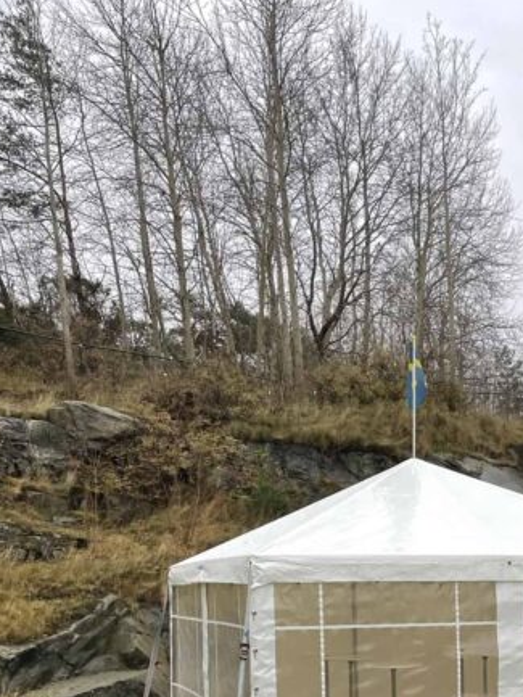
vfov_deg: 37.0
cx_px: 457
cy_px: 636
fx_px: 966
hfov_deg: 29.2
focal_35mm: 48
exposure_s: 1/121
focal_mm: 4.2
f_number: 1.6
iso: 80
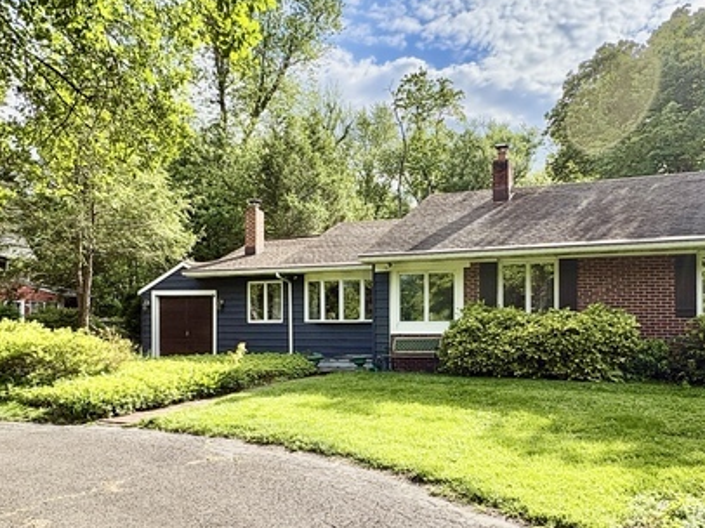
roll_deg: +0.1
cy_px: 252
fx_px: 468
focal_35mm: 23
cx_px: 452
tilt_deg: +1.4
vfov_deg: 58.8
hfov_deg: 72.4
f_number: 2.2
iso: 64
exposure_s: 1/1048
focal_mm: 2.22
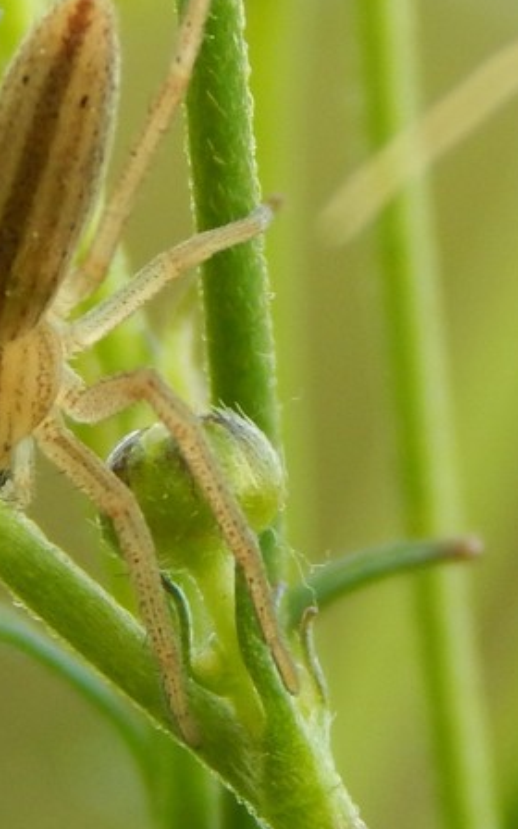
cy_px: 311
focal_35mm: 323
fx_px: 7296
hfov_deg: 4.1
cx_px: 1
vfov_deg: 6.5
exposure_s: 1/100
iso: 125
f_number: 5.1
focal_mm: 28.7
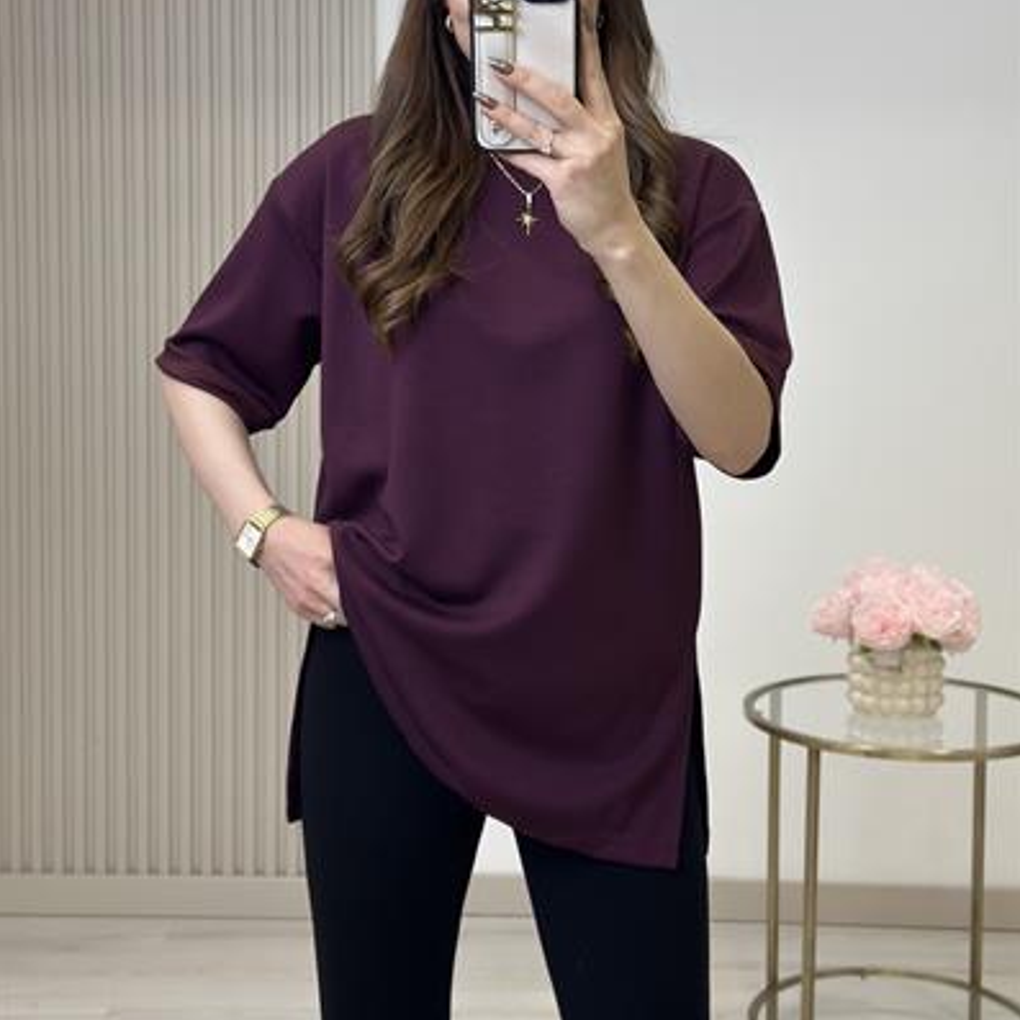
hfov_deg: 30.0
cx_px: 511
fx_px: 1900
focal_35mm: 57
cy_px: 412
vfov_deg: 30.0
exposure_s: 1/213
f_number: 1.78
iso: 80
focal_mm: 6.86
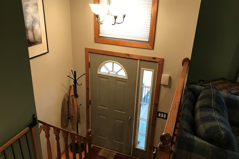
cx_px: 121
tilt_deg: -23.7
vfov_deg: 43.6
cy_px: 80
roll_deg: -2.2
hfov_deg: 61.9
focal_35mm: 30
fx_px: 199
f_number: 1.8
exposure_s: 1/24
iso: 32
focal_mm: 3.99
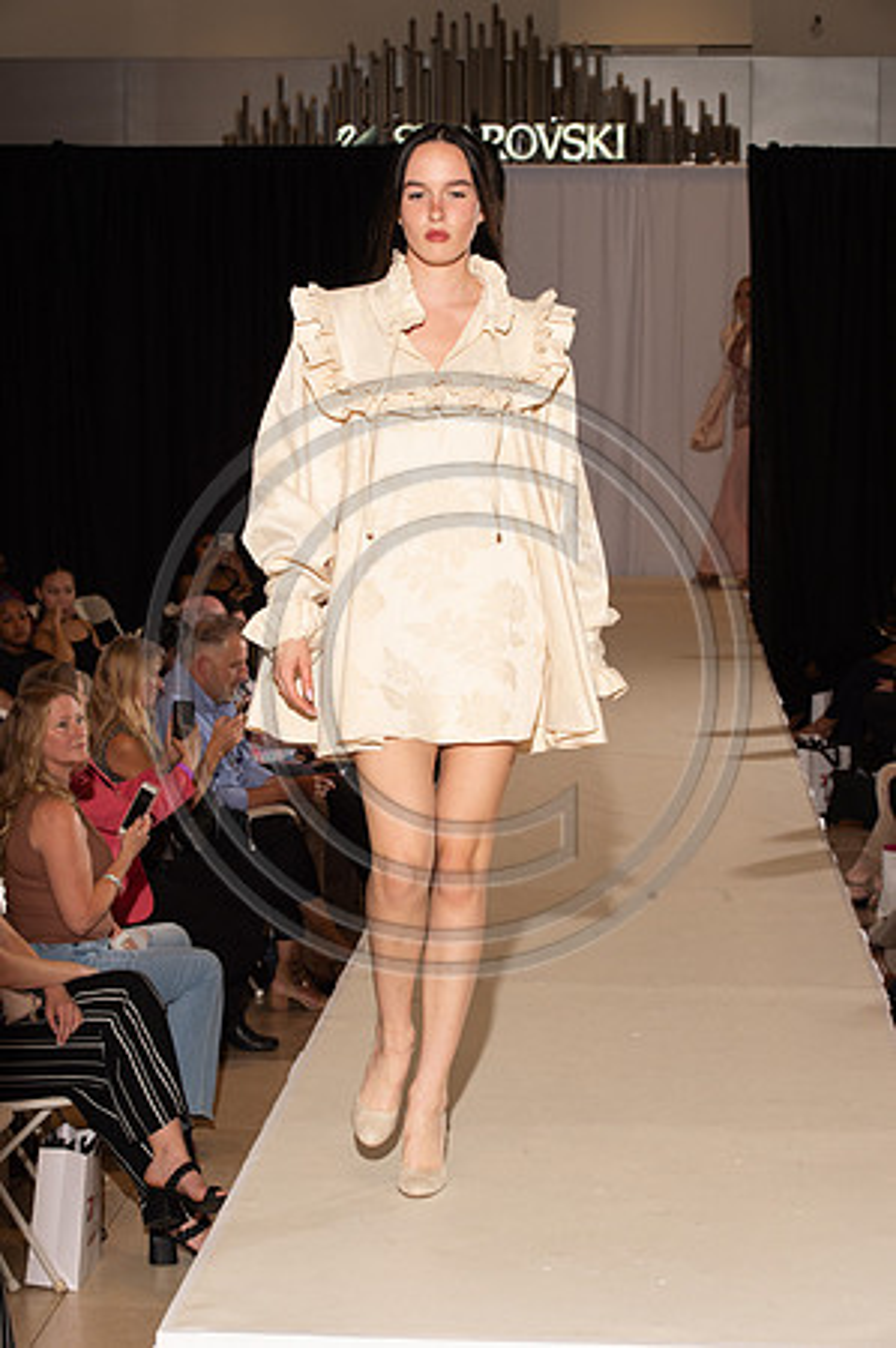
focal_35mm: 80
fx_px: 2993
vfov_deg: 25.4
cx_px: 448
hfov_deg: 17.0
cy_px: 674
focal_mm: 80
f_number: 9
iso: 800
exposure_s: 1/250
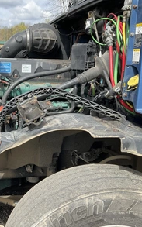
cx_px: -3
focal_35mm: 42
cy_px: 115
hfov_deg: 28.5
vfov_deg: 47.2
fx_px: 260
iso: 25
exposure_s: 1/613
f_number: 1.8
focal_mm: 3
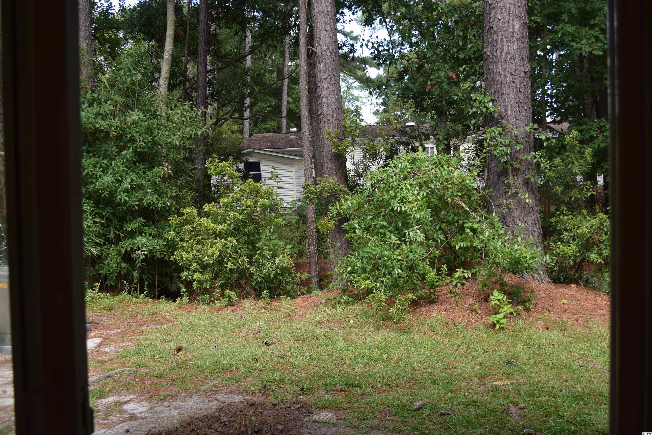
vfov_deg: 34.2
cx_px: 326
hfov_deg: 49.6
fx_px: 706
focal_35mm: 39
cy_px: 218
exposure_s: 1/160
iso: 200
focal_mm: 26
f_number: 5.6
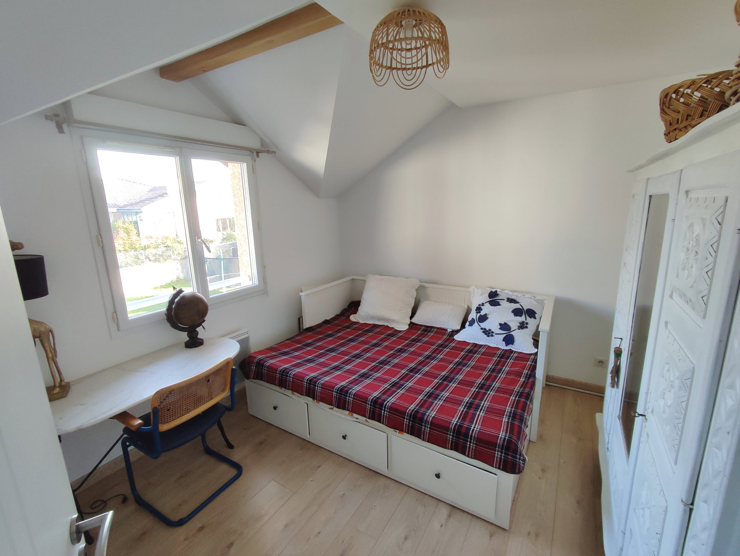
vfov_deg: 78.2
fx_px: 342
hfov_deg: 94.5
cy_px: 278
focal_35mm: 16
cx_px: 370
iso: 85
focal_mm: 1.65
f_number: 2.2
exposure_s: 1/50
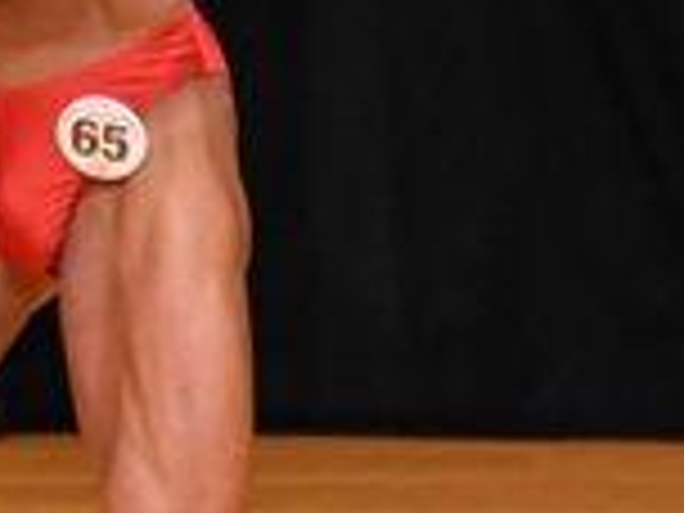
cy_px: 180
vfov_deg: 1.1
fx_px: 27545
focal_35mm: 1394
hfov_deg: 1.4
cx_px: -191
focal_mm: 190
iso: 3200
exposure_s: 1/400
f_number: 5.6
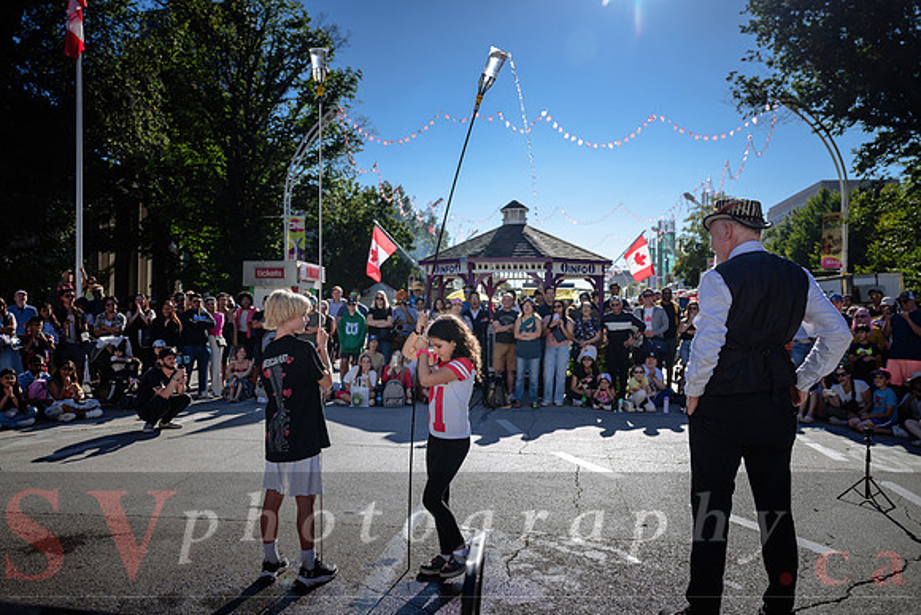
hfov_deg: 65.6
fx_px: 715
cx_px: 442
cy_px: 300
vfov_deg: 46.5
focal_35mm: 28
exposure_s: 1/500
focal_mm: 26.5
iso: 64
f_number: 3.5
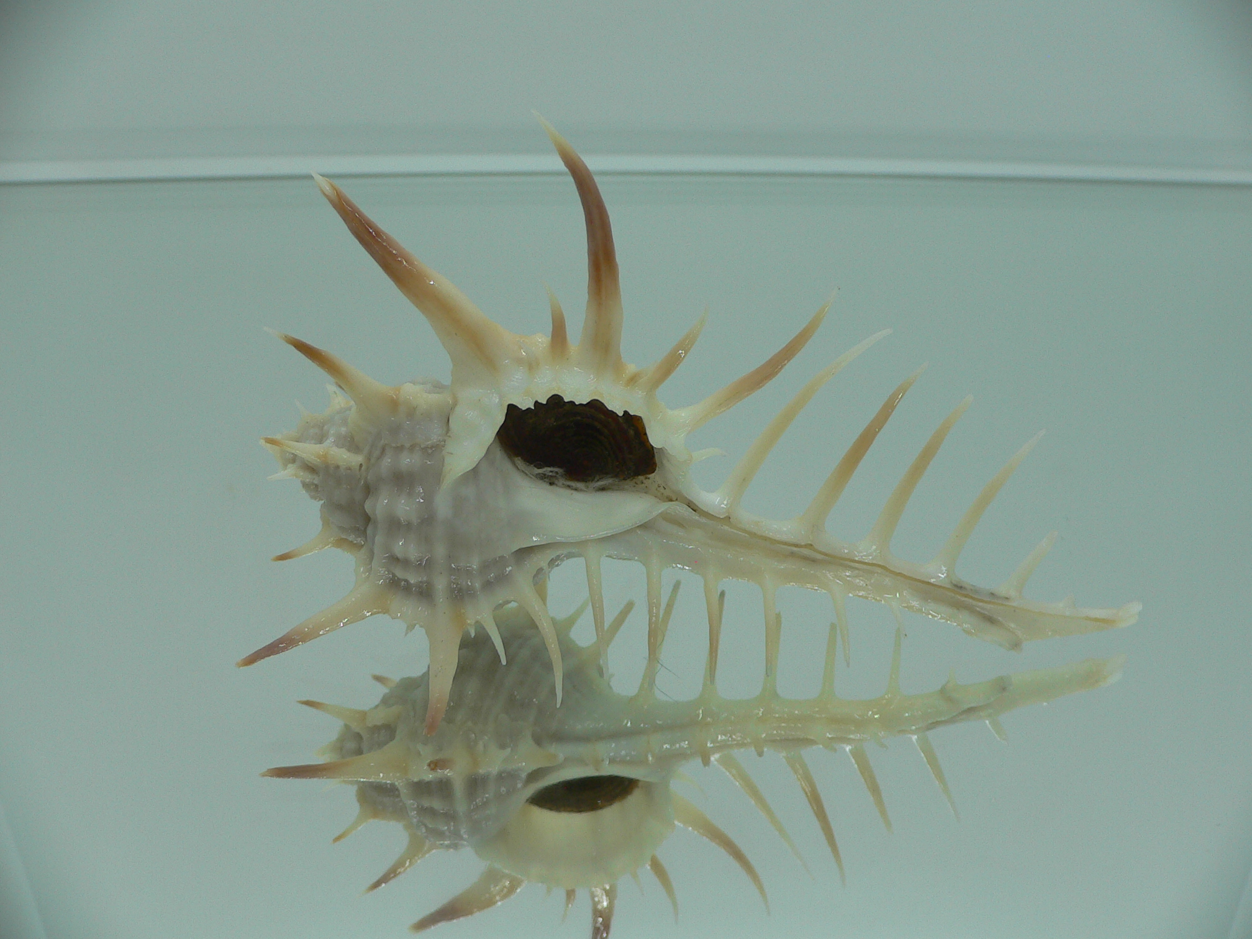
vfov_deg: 40.7
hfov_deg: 52.6
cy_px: 470
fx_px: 1266
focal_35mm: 35
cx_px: 626
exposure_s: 1/60
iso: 80
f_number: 2.8
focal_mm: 4.6
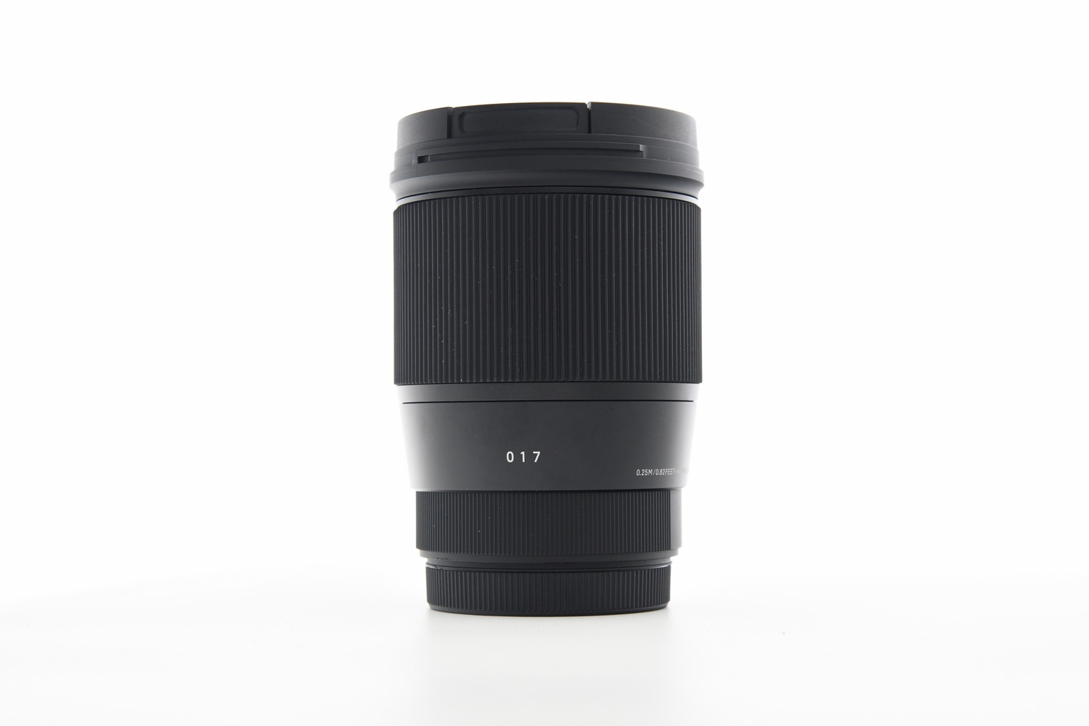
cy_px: 363
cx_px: 544
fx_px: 2269
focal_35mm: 75
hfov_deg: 27.0
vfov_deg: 18.2
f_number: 8
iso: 1000
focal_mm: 50
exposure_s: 1/125
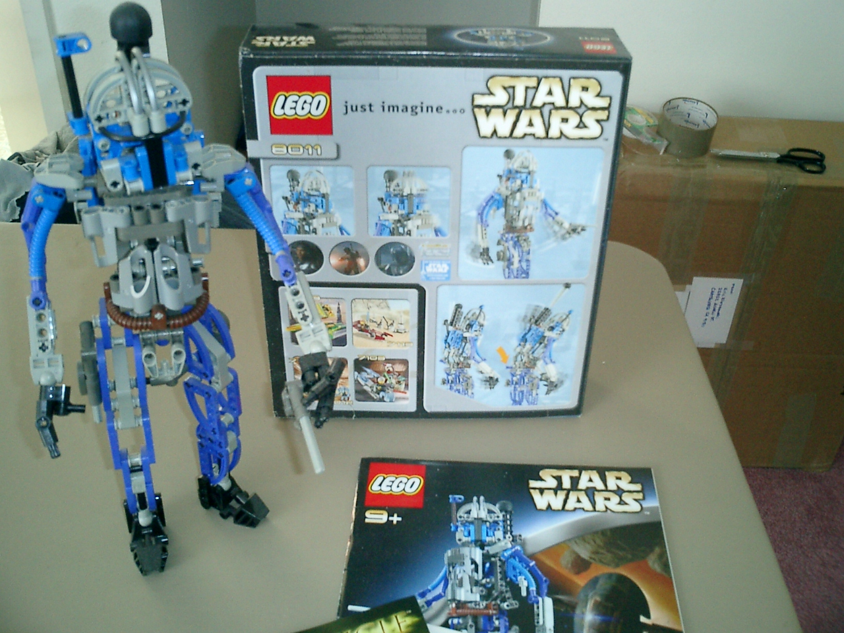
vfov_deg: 39.7
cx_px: 422
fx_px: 878
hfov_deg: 51.4
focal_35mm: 36
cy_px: 316
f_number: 3.2
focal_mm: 7.5
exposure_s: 1/30
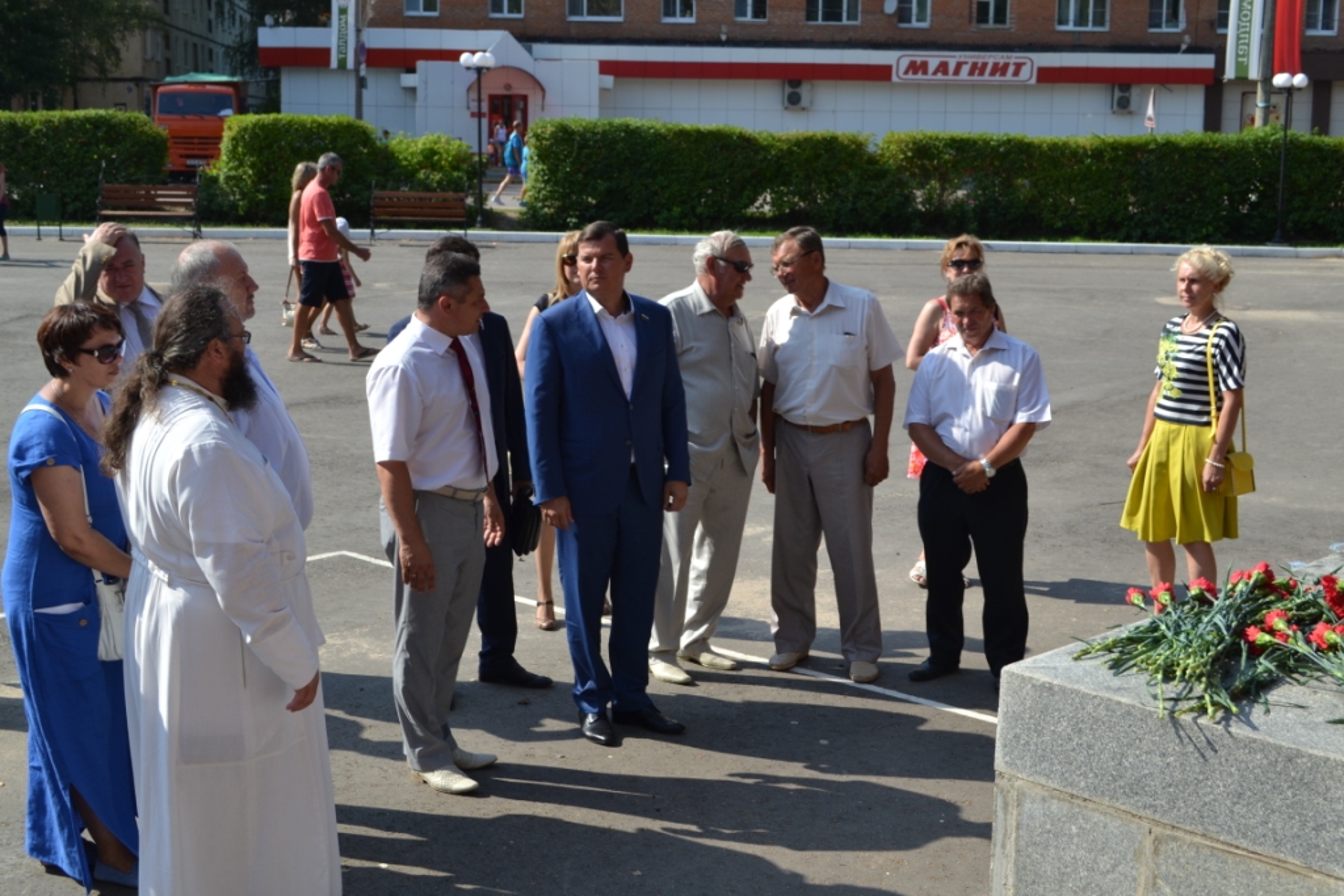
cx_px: 672
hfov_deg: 41.1
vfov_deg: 28.1
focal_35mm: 48
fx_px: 1792
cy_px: 448
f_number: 7.1
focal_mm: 32
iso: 100
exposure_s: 1/200
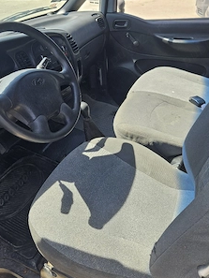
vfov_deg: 58.2
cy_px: 126
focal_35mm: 31
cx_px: 85
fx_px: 249
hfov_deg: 45.3
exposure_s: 1/312
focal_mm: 5.4
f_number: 1.8
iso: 25
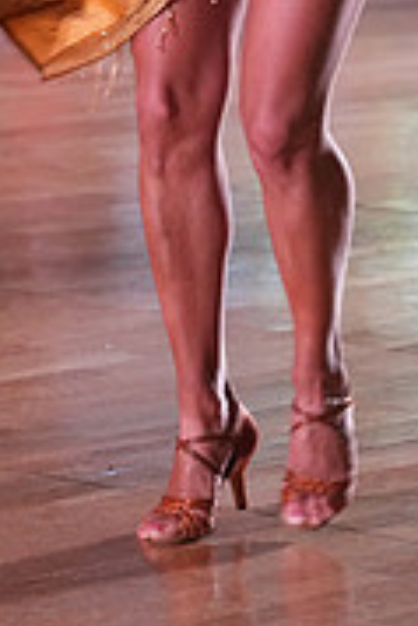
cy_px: -162
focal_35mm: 352
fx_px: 6118
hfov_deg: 3.9
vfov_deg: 5.8
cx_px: -114
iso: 4000
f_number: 4.5
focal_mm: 108
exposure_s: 1/200
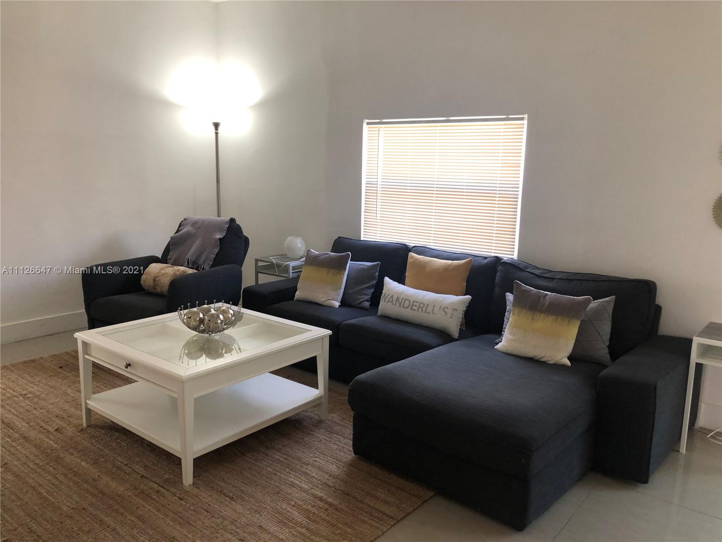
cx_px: 361
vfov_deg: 49.7
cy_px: 271
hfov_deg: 63.4
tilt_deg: -10.9
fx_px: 584
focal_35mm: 28
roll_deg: +0.7
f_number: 1.8
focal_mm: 4
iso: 40
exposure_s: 1/22
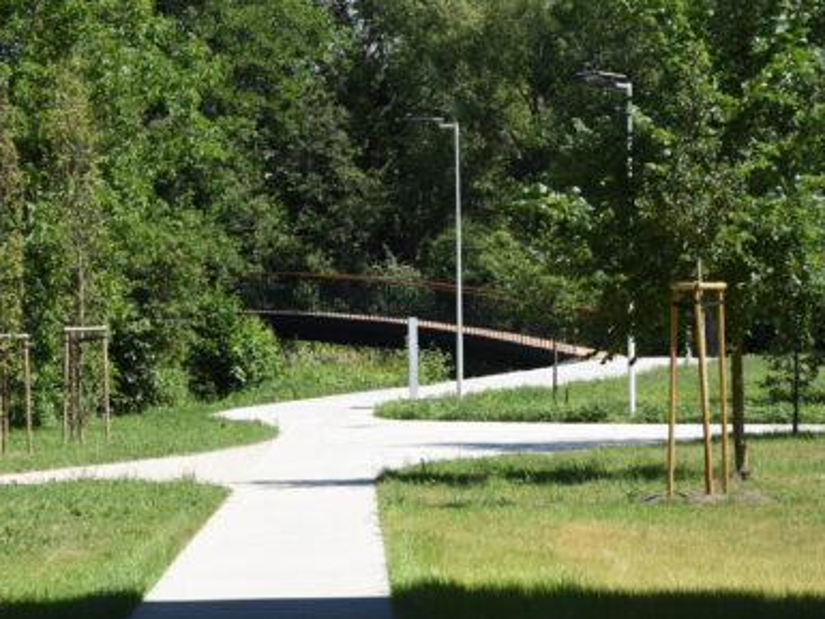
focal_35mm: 151
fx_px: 3600
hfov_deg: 13.1
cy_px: 311
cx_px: 373
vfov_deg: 9.8
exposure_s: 1/1000
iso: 500
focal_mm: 92
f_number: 8
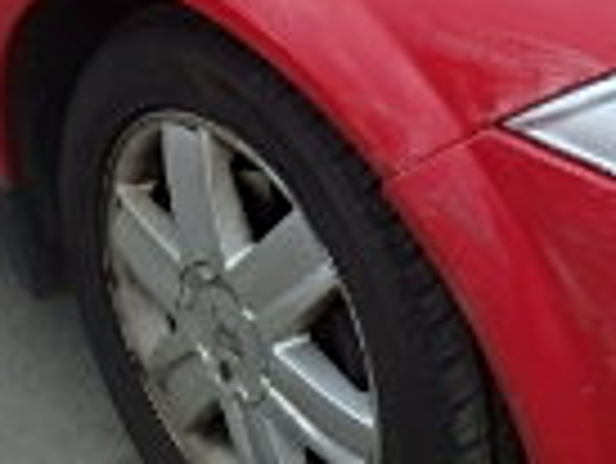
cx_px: 436
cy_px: -113
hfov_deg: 14.6
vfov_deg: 10.8
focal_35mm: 135
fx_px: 2404
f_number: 4.6
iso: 125
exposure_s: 1/320
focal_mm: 5.2
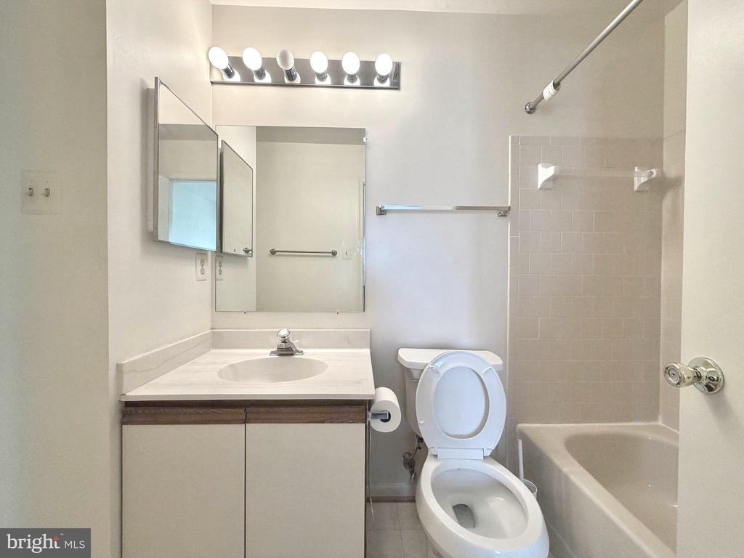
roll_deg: -0.5
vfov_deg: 85.7
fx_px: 301
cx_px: 372
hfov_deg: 102.1
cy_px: 279
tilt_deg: -0.6
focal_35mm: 14
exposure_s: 1/60
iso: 200
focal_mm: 2.22
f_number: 2.2
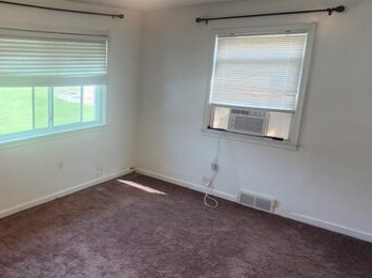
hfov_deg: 53.5
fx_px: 322
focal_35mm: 30
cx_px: 46
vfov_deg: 46.8
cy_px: 137
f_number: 2.2
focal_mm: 1.74
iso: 125
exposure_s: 1/60
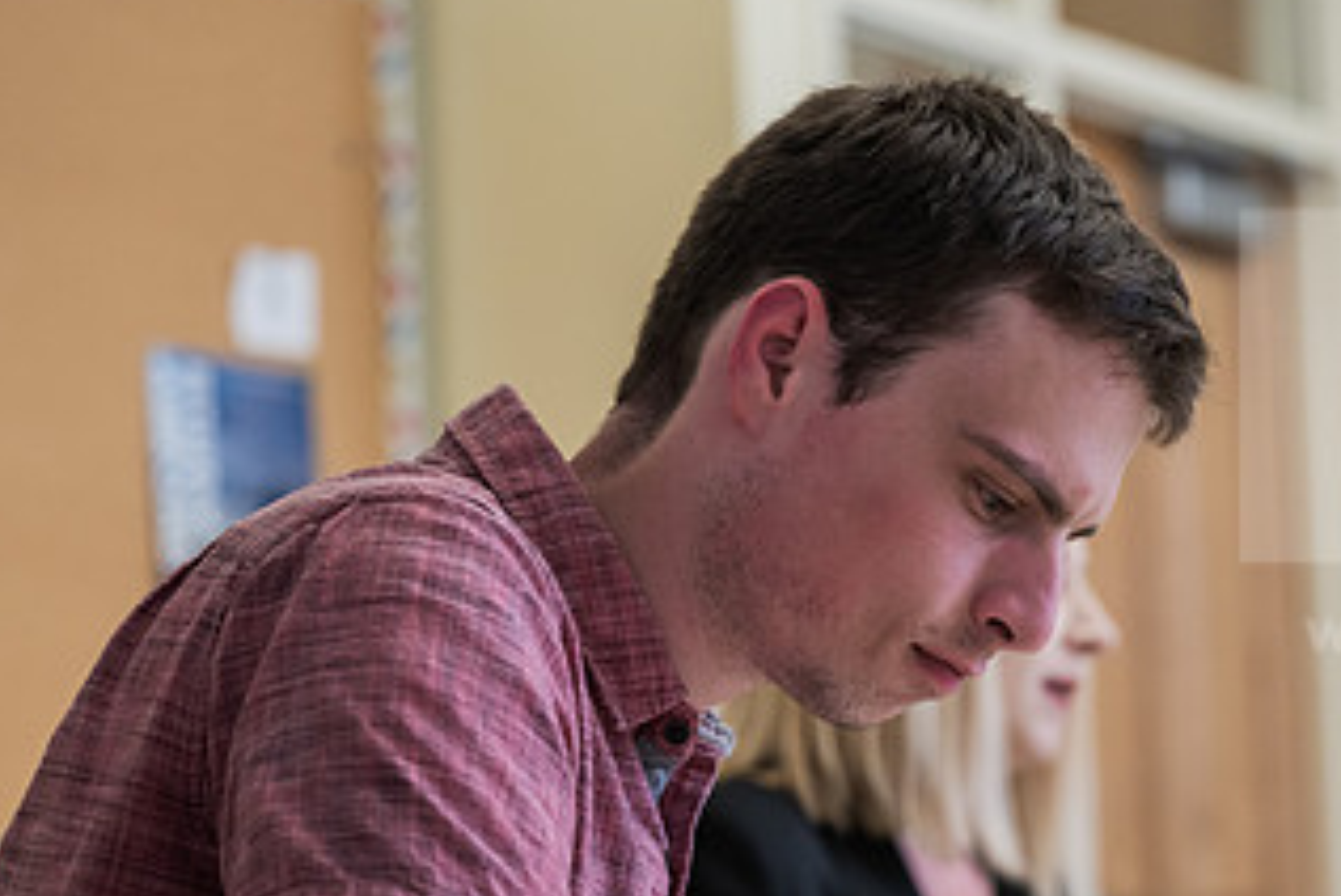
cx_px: 1113
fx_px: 4772
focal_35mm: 128
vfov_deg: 10.7
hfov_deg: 15.9
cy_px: 721
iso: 800
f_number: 3.2
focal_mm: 70
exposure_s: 1/200
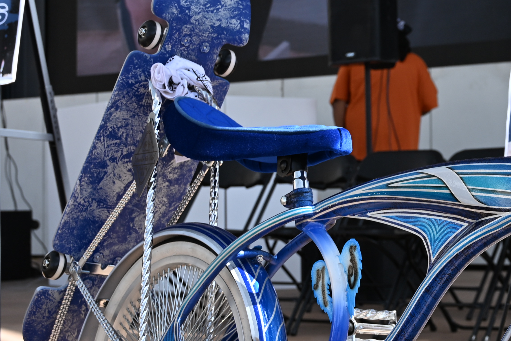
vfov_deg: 14.7
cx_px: 518
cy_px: 168
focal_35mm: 93
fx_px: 1320
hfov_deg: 21.1
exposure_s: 1/250
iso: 125
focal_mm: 35
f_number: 5.6
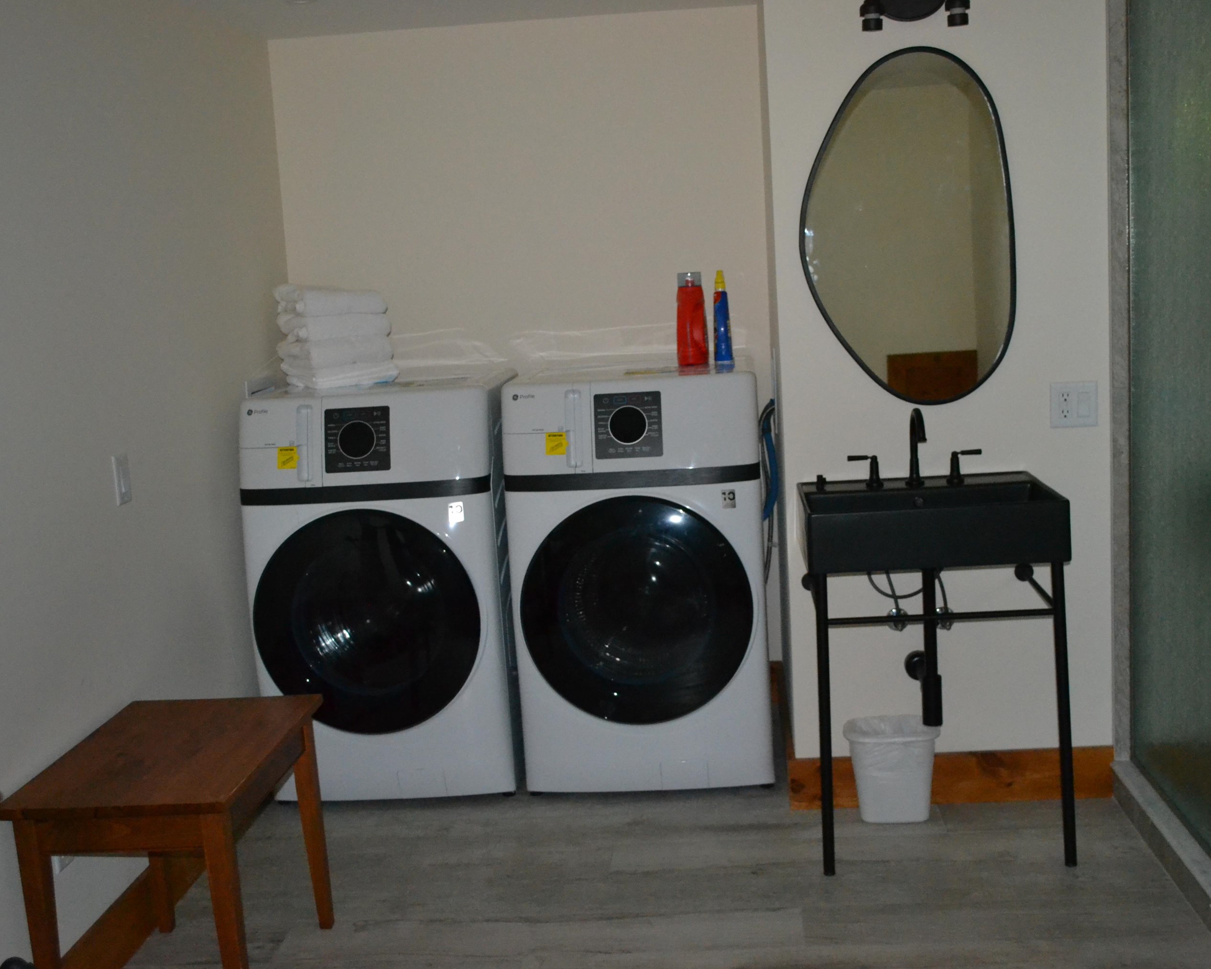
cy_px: 484
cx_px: 643
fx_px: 1470
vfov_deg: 36.5
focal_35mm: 41
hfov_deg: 44.8
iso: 3200
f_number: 4
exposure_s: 1/60
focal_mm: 24
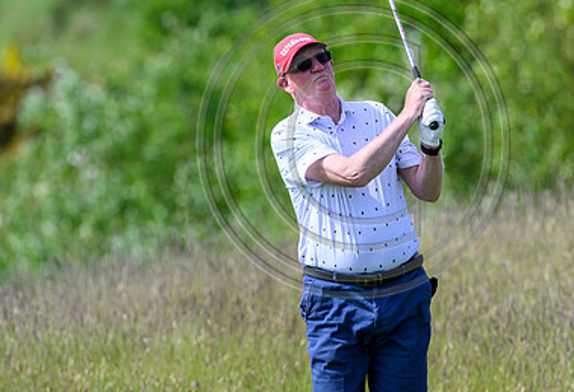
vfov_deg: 1.9
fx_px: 11617
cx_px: 436
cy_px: 190
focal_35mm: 723
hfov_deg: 2.8
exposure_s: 1/4000
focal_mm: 400
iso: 500
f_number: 4
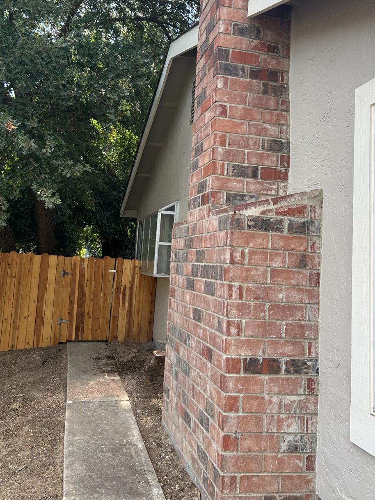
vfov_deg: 56.5
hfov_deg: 44.1
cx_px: 166
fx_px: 462
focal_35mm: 32
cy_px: 206
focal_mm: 5.7
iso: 50
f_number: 1.5
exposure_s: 1/552
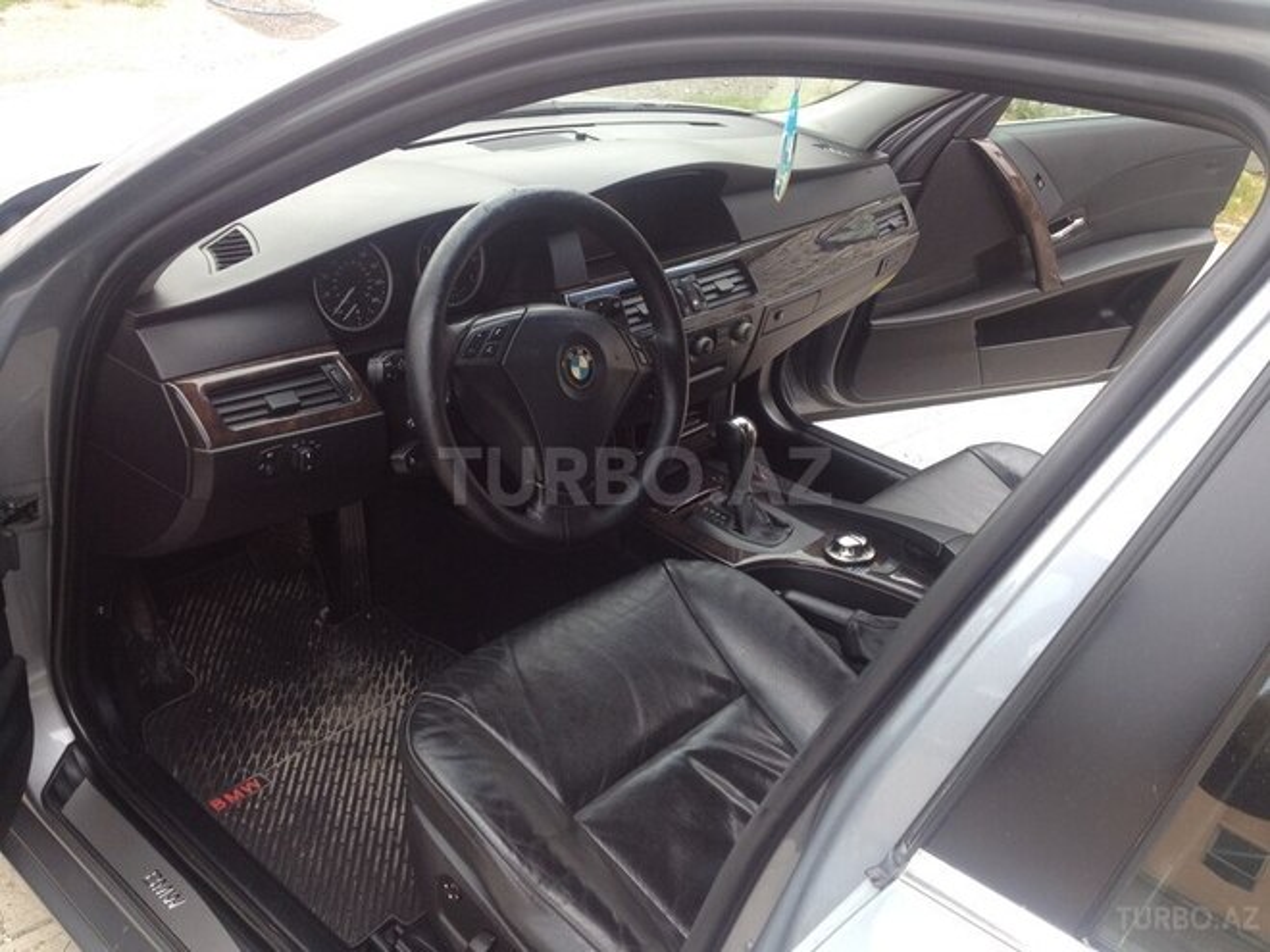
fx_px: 1284
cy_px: 476
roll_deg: -5.2
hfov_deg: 52.6
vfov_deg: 40.7
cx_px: 635
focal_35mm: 35
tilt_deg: -28.7
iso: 50
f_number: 2.4
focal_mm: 4.28
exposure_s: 1/187
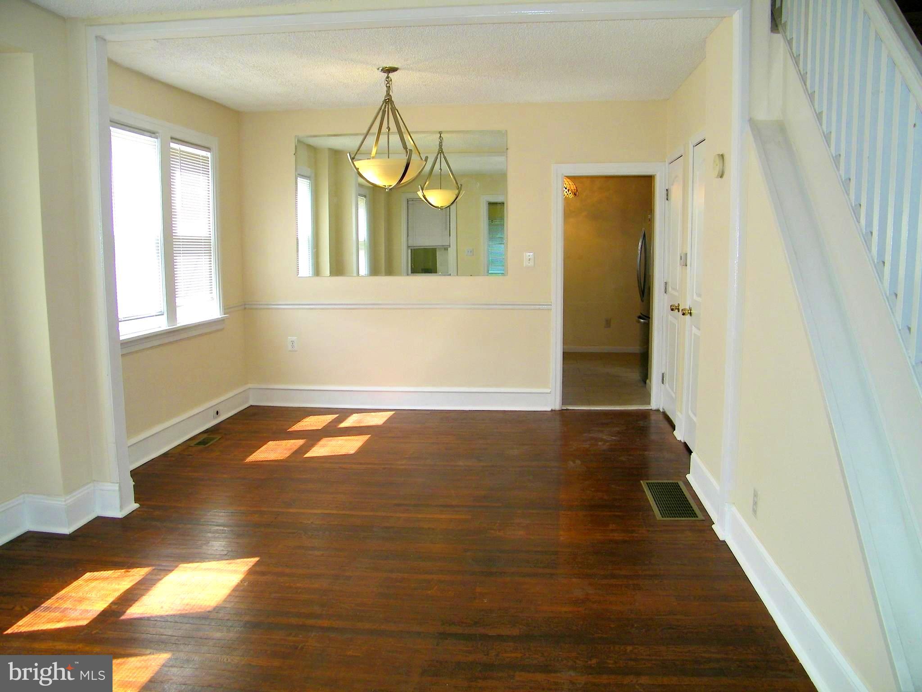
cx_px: 461
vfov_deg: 49.7
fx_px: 746
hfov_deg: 63.4
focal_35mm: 28
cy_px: 346
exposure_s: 1/60
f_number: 3.5
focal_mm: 5
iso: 80
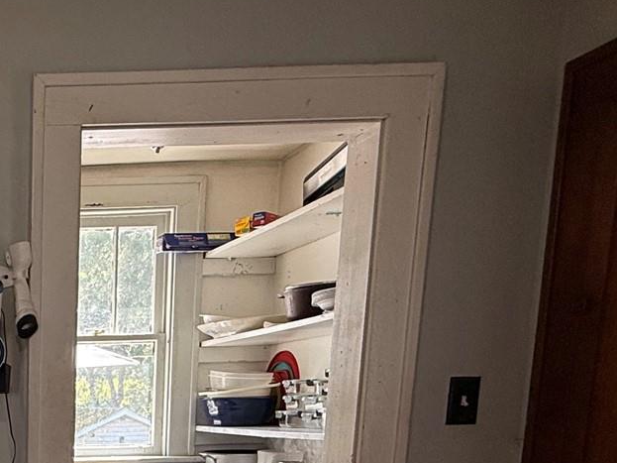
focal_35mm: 46
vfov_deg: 27.6
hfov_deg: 33.9
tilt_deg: -10.6
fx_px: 820
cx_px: -111
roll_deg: +0.7
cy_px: 557
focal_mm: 2.22
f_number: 2.2
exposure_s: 1/120
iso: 80
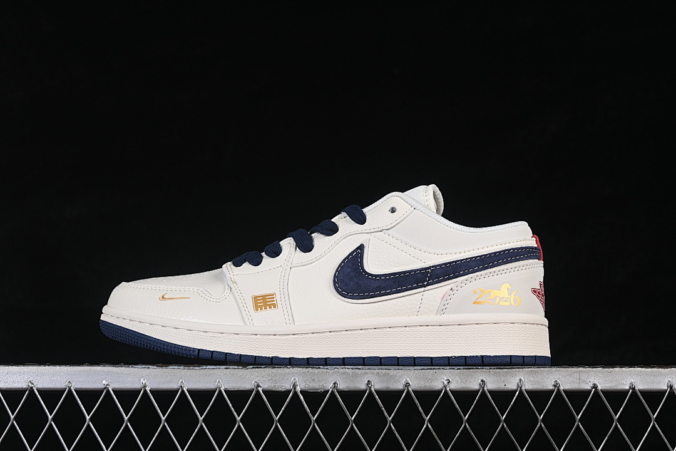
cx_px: 338
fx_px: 1408
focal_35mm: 75
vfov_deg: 18.2
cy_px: 226
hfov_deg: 27.0
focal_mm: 50
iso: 160
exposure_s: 1/80
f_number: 8
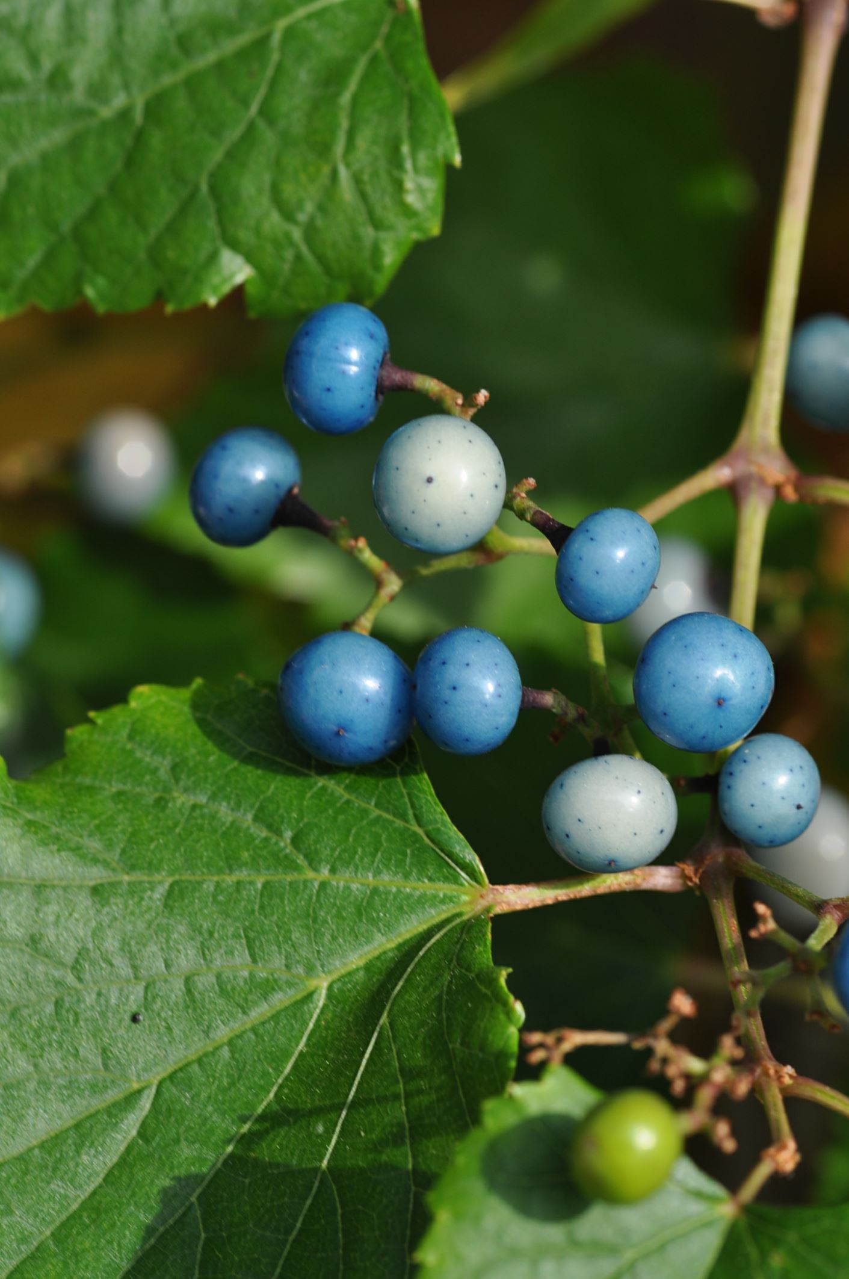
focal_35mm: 158
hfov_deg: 8.7
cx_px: 424
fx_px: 5587
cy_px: 640
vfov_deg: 13.1
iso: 200
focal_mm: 105
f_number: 8
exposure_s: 1/125
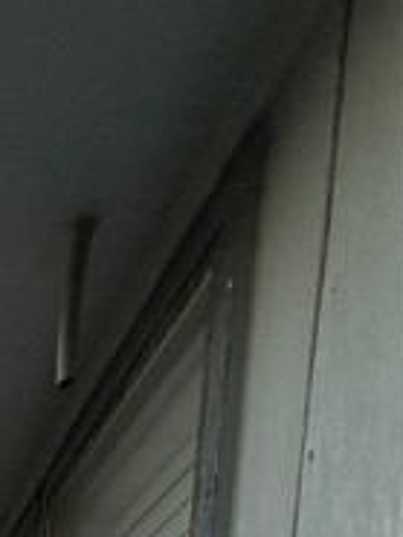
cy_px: 938
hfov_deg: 17.5
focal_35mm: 58
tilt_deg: -4.4
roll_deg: -1.6
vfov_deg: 22.2
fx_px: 899
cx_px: -417
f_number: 2.2
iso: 100
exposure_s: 1/99
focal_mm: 2.22
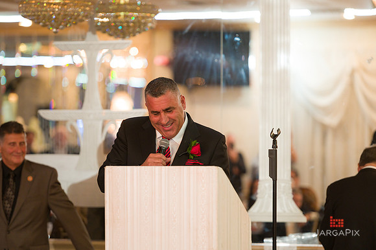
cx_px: 188
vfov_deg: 7.8
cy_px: 125
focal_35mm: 175
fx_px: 1827
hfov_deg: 11.8
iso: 1600
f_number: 3.2
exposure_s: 1/125
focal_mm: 175
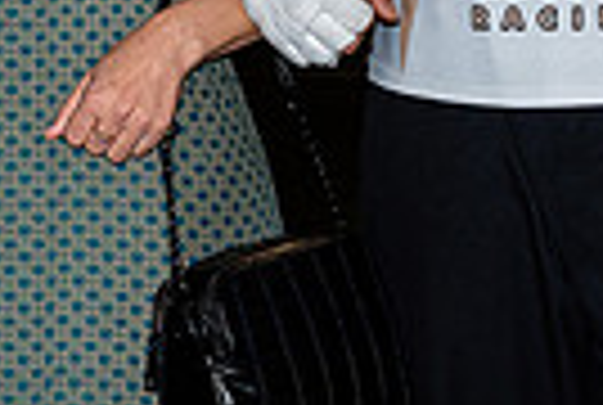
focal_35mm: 357
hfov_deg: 5.8
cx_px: 372
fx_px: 5993
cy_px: -314
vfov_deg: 3.8
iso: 320
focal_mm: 46
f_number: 5
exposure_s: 1/200
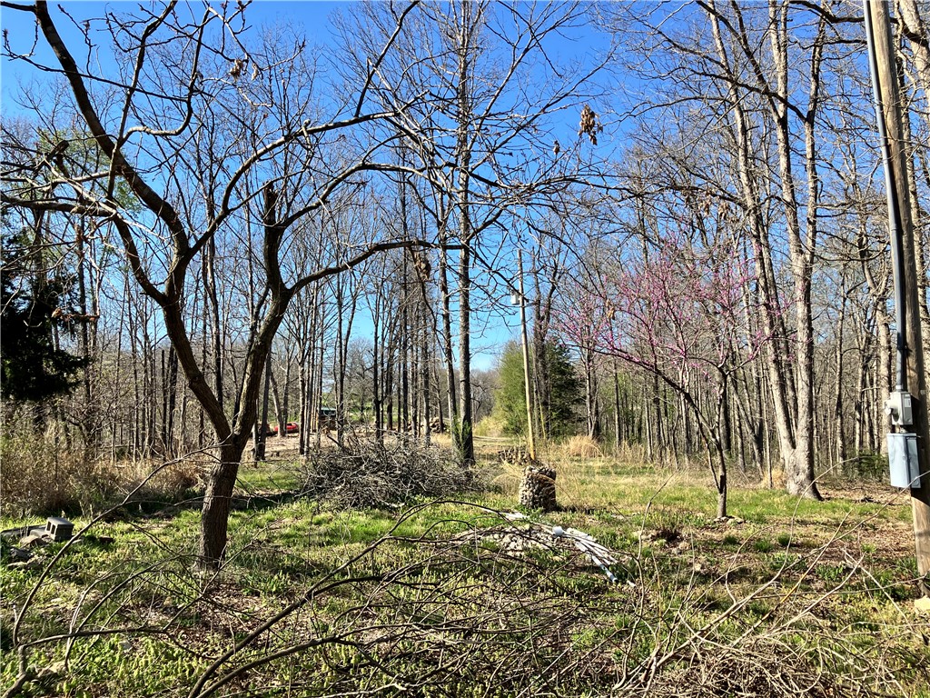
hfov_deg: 63.4
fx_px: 752
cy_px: 349
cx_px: 465
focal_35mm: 28
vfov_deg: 49.7
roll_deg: +0.7
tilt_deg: +5.4
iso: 32
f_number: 1.8
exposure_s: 1/1080
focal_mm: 3.99
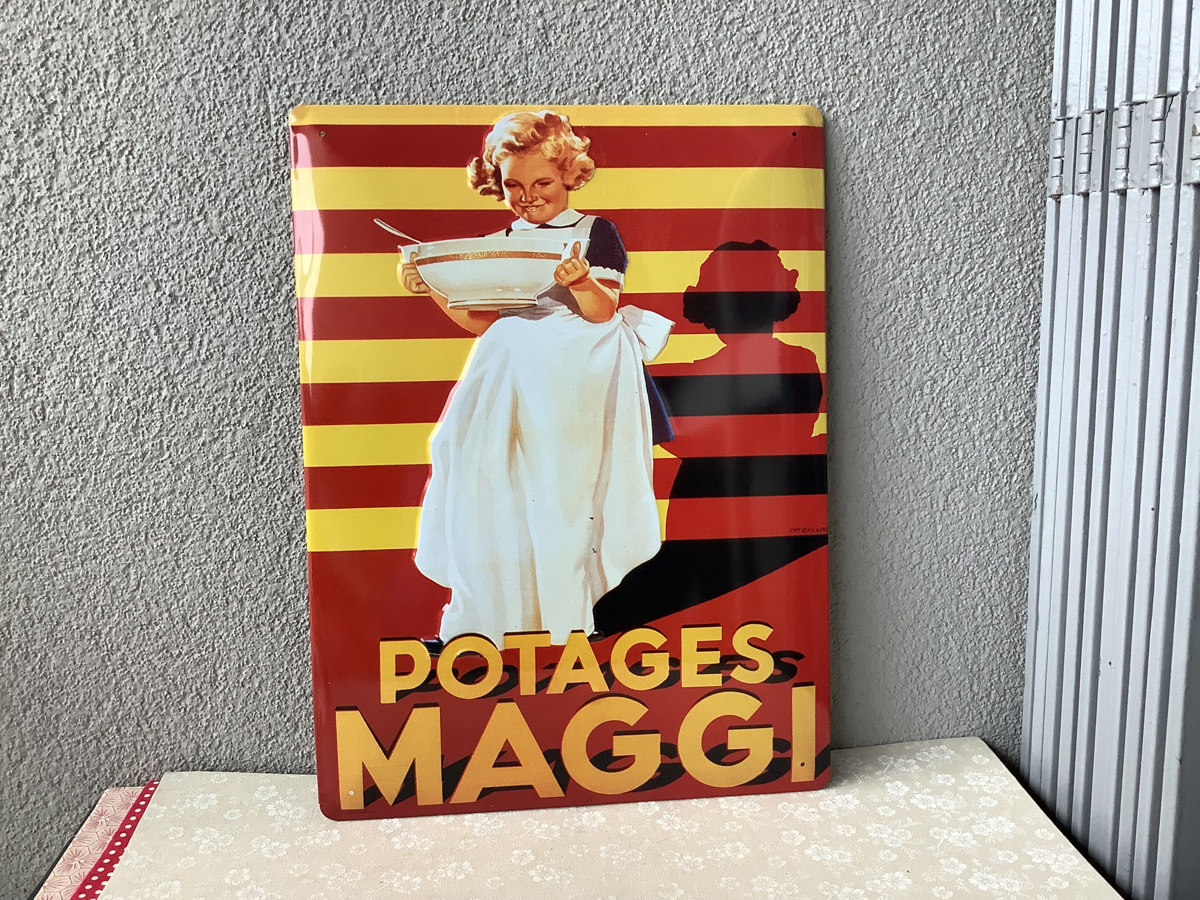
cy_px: 450
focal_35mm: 31
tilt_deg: -9.2
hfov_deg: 58.4
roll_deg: +1.0
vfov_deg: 45.4
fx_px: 1075
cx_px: 600
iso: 80
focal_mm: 3.3
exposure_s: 1/100
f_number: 2.4
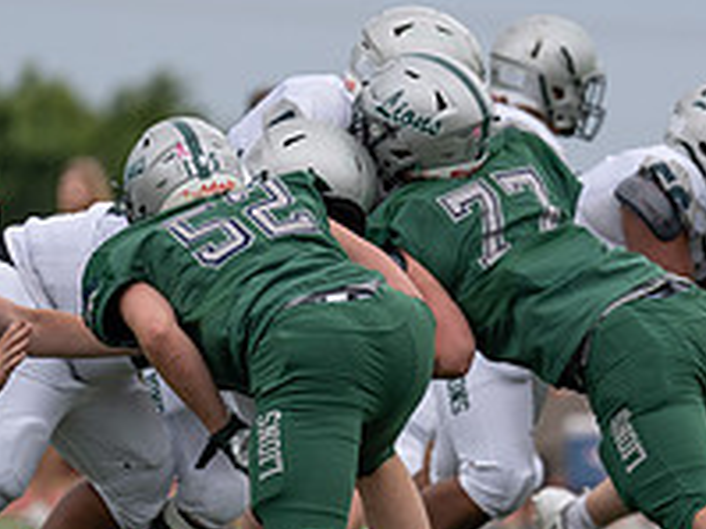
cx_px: 411
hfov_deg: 3.3
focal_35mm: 596
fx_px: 12148
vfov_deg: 2.5
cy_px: 280
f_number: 2.8
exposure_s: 1/1250
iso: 250
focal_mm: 200
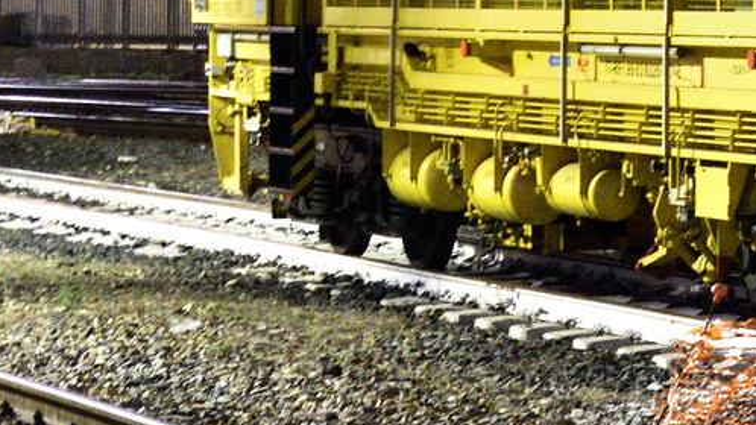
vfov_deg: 5.8
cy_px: -243
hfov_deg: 10.2
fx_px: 4129
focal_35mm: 206
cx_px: 1104
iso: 3200
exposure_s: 1/5
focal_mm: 34
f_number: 4.2
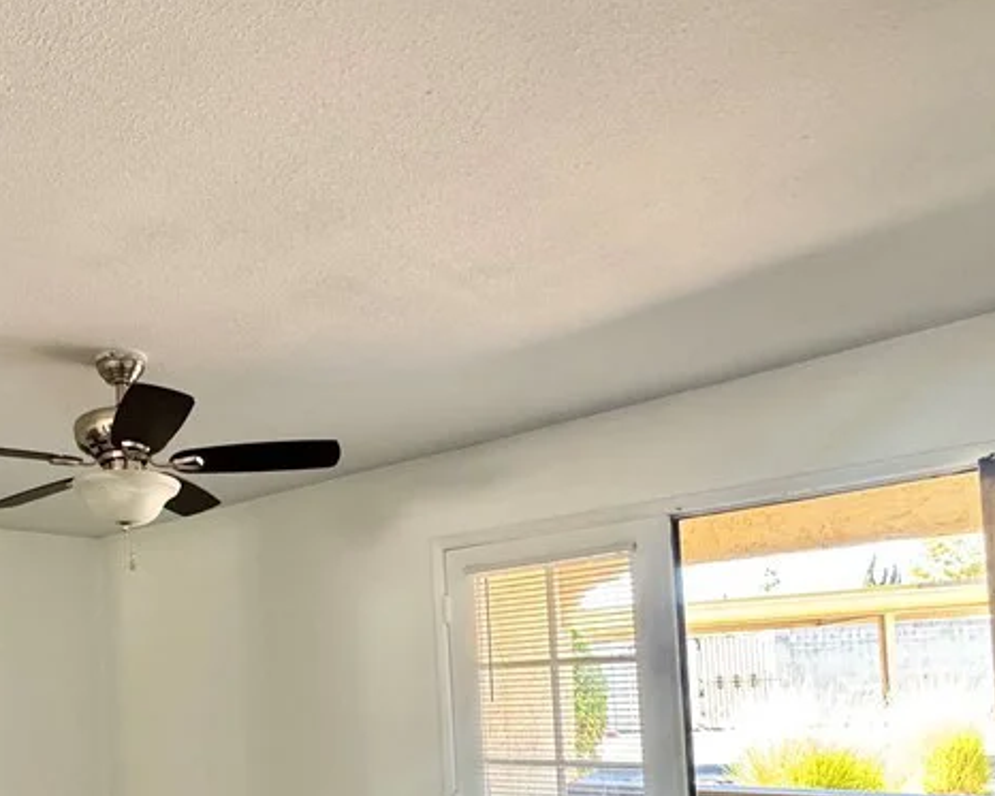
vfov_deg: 45.5
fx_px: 884
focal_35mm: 30
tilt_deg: +1.0
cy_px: 662
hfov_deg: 53.3
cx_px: 149
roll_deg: +1.9
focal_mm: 2.22
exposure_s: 1/99
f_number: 2.2
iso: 250
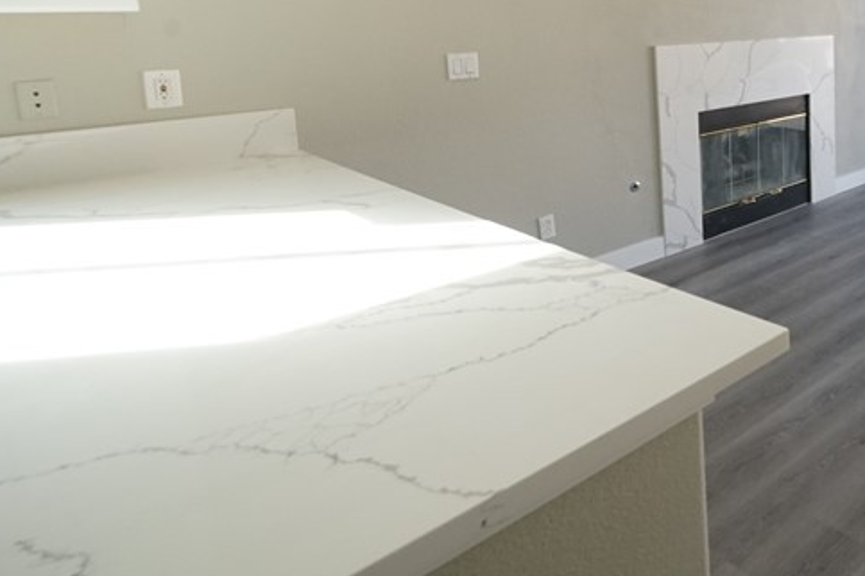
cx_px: 951
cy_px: 77
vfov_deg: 44.4
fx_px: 649
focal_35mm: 27
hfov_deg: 48.2
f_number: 8
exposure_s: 1/125
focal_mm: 12
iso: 1250
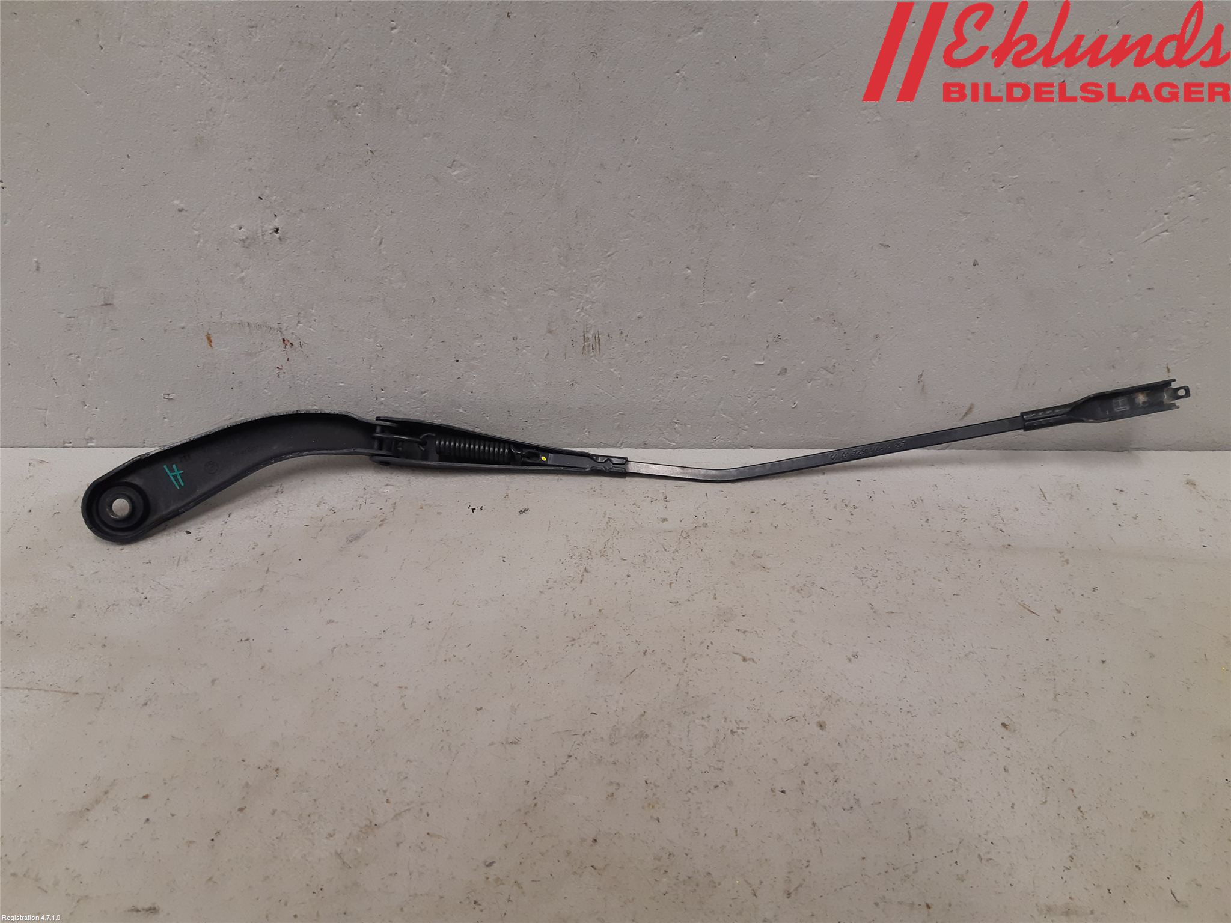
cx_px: 616
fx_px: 925
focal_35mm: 26
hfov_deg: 67.3
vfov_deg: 53.1
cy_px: 462
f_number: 1.7
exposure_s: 1/50
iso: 125
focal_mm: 3.93
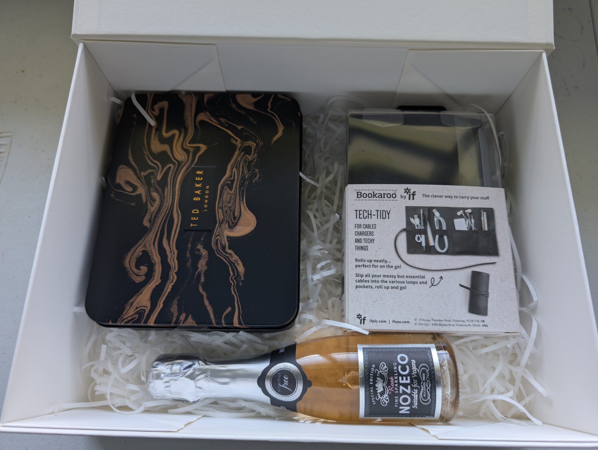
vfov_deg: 56.9
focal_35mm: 24
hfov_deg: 71.5
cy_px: 225
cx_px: 299
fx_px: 415
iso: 49
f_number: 1.68
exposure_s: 1/44.2
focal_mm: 6.9
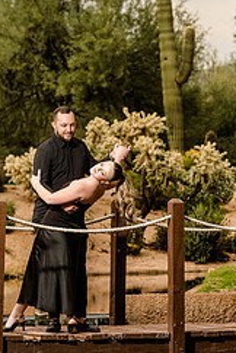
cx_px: 149
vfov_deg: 8.4
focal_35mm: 245
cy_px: 300
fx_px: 2402
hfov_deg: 5.6
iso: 400
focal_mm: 132
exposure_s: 1/200
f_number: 5.6
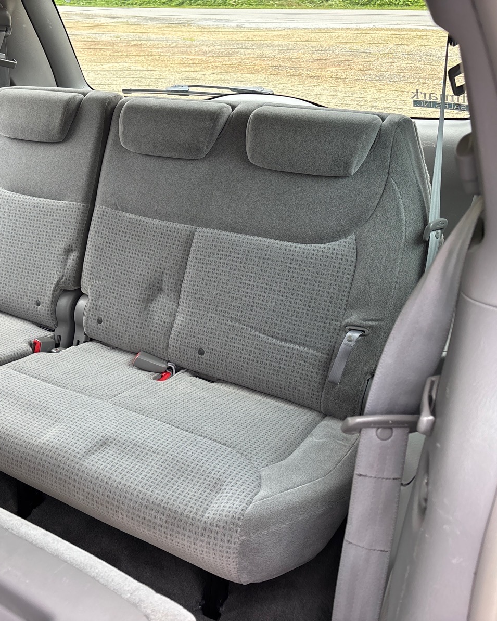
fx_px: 625
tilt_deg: -30.9
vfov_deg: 52.8
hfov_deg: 42.3
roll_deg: -1.2
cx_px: 137
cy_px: 312
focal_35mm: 34
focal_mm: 5.96
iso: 64
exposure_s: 1/170
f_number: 1.6
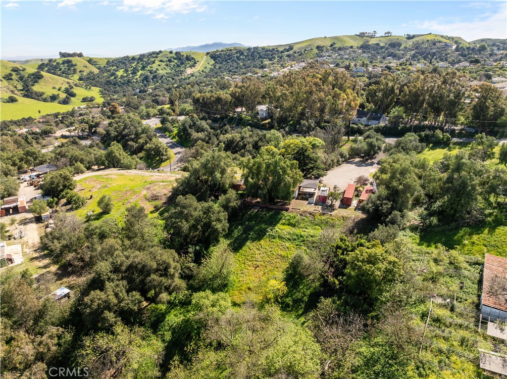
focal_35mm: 24
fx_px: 351
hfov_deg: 71.6
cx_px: 254
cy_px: 190
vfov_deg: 56.7
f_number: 2.8
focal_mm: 12.29
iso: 180
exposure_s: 1/2500
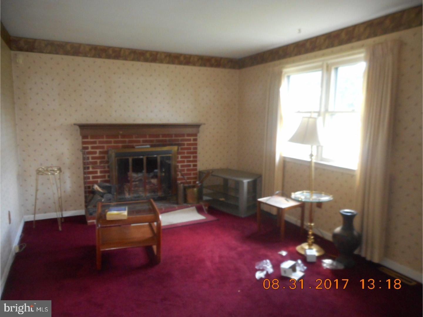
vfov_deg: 54.9
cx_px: 212
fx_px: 305
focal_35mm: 25
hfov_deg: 69.4
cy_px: 158
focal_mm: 4.5
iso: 360
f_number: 3.7
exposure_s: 1/25
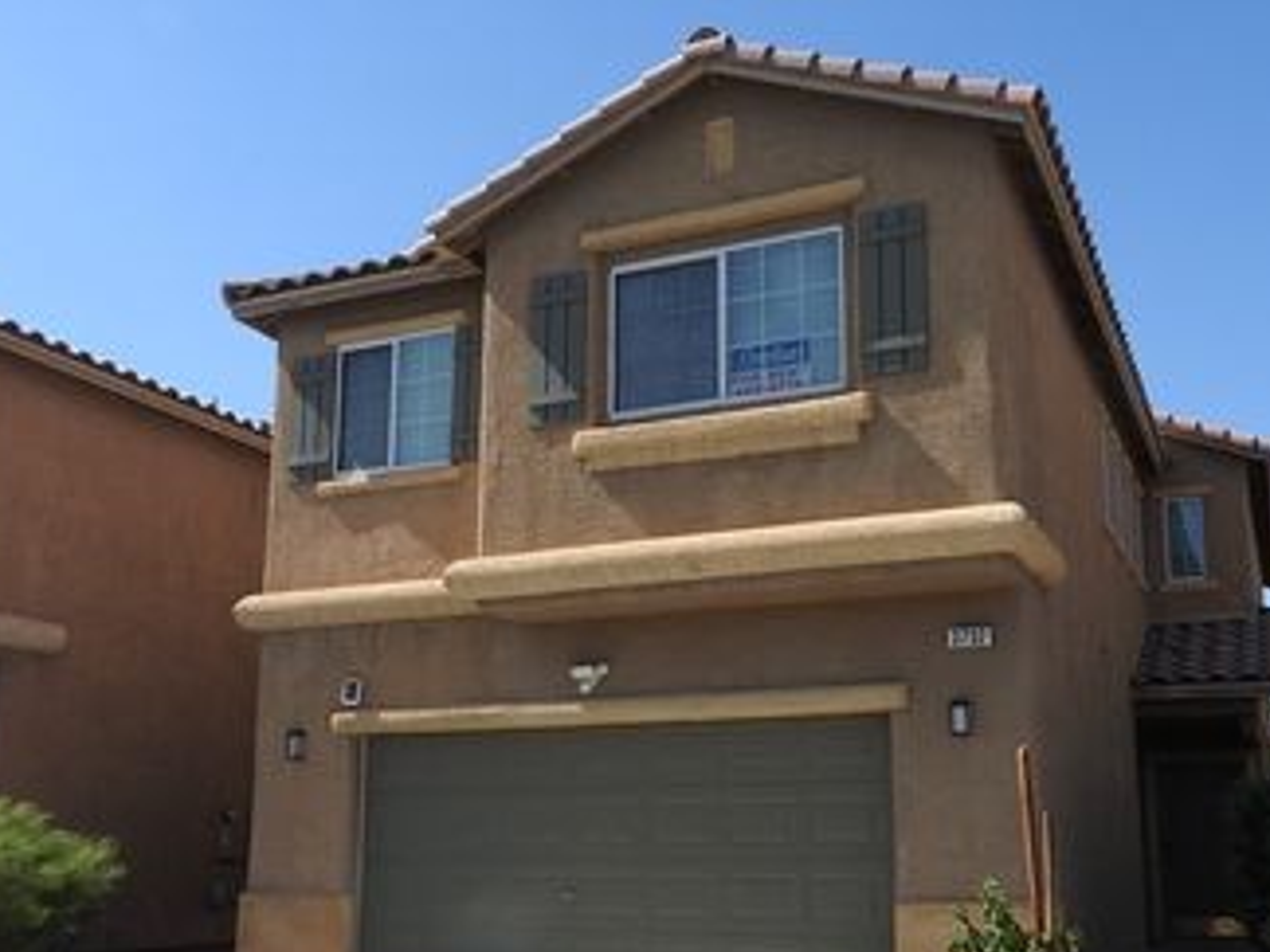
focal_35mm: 37
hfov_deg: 50.1
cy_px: 605
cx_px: 678
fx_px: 1357
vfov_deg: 38.4
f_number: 3.3
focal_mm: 4.3
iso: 100
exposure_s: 1/1250
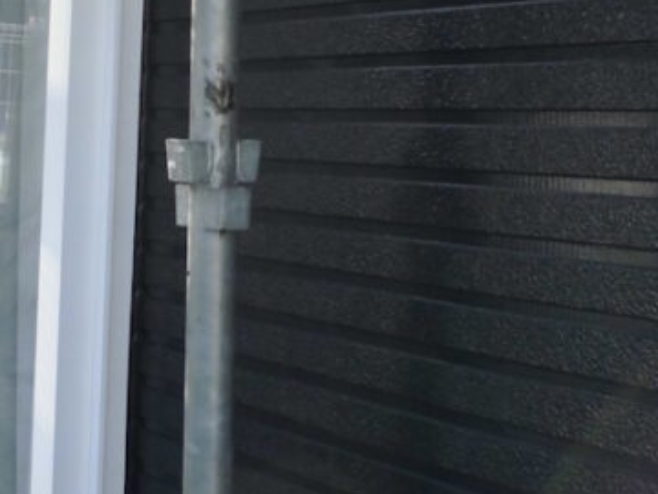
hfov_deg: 25.9
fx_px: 1407
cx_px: 146
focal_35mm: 74
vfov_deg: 19.6
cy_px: 66
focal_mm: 4.6
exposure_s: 1/125
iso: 100
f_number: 3.5
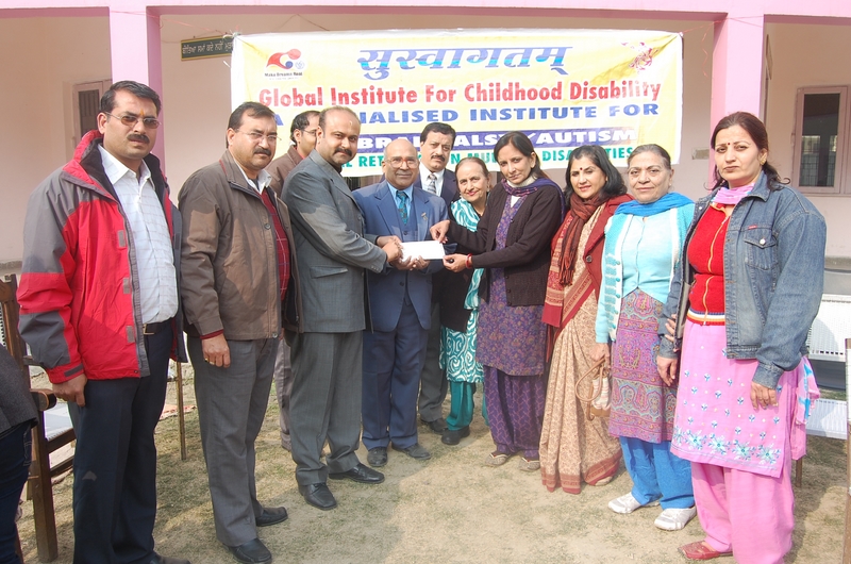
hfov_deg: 64.7
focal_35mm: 28
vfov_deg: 45.5
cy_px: 282
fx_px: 672
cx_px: 426
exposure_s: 1/200
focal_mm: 19
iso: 200
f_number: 7.1
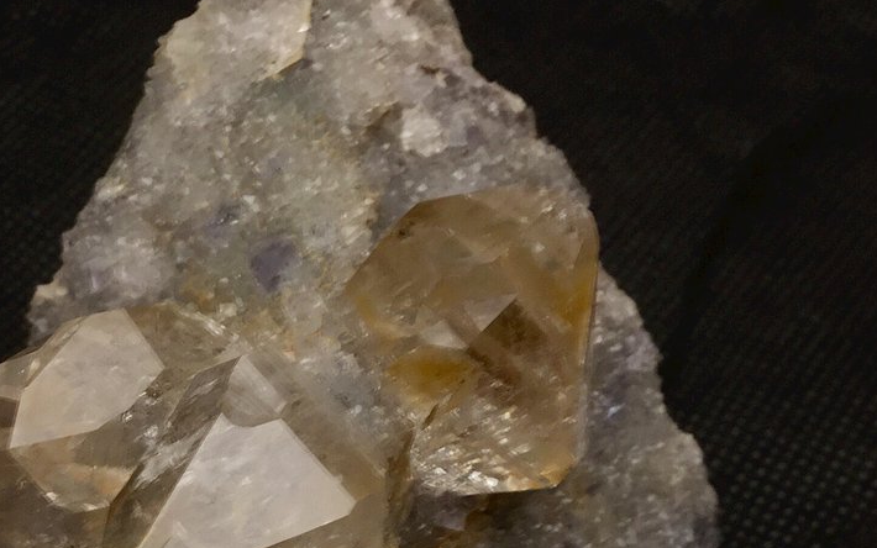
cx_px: 272
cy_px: 523
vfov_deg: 17.3
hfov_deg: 27.6
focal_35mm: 74
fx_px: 1769
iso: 40
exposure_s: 1/100
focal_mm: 3.3
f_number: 2.4
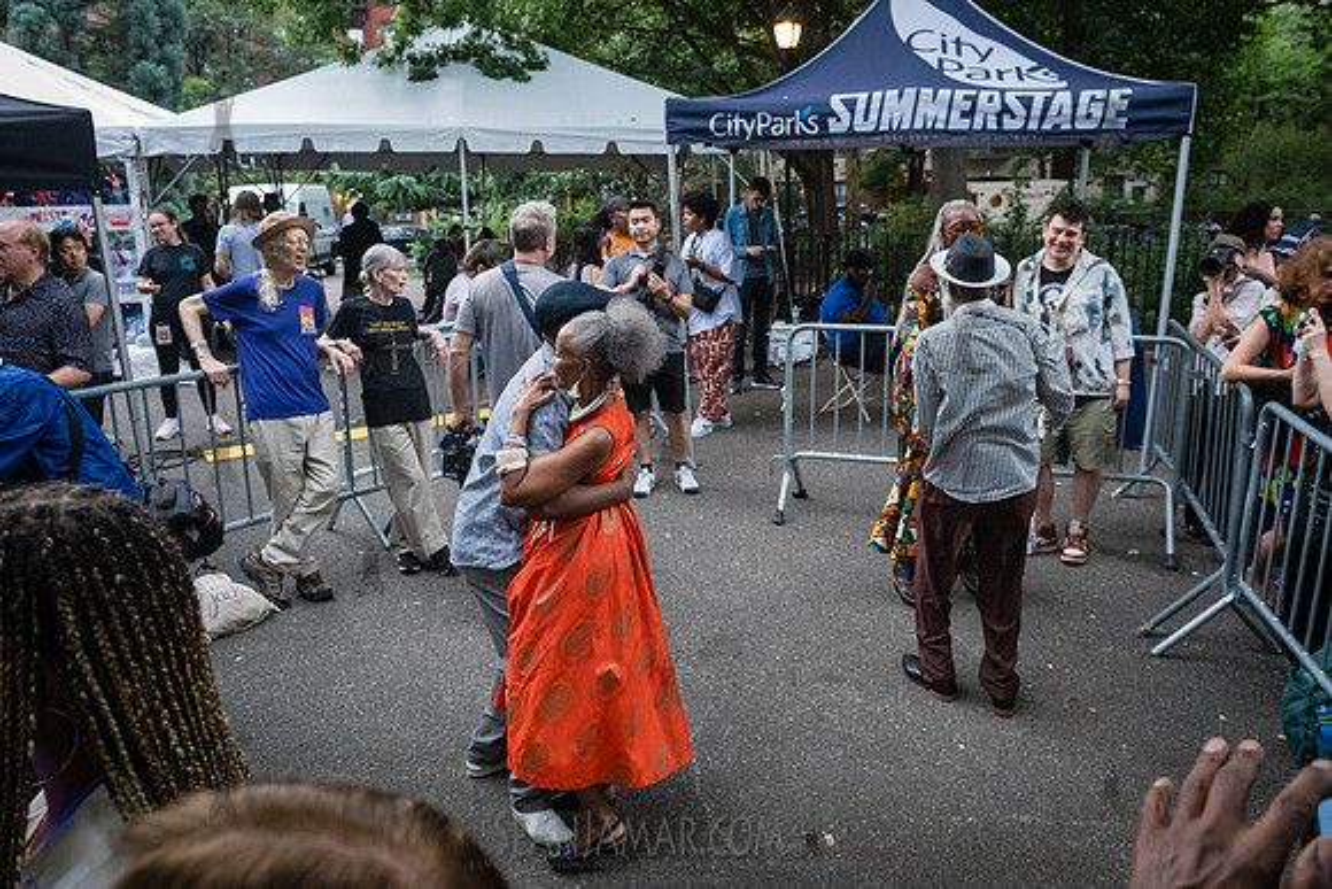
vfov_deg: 43.6
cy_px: 410
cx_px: 680
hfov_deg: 61.9
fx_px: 1110
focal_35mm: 30
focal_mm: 27
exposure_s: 1/320
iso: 8000
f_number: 5
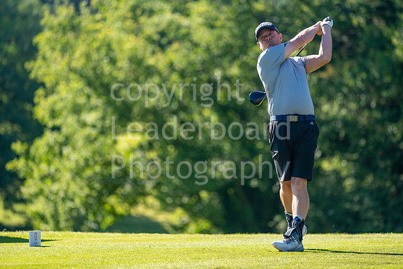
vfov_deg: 4.6
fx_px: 3359
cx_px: 202
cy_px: 134
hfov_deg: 6.9
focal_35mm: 300
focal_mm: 300
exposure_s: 1/1000
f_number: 4.5
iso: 250
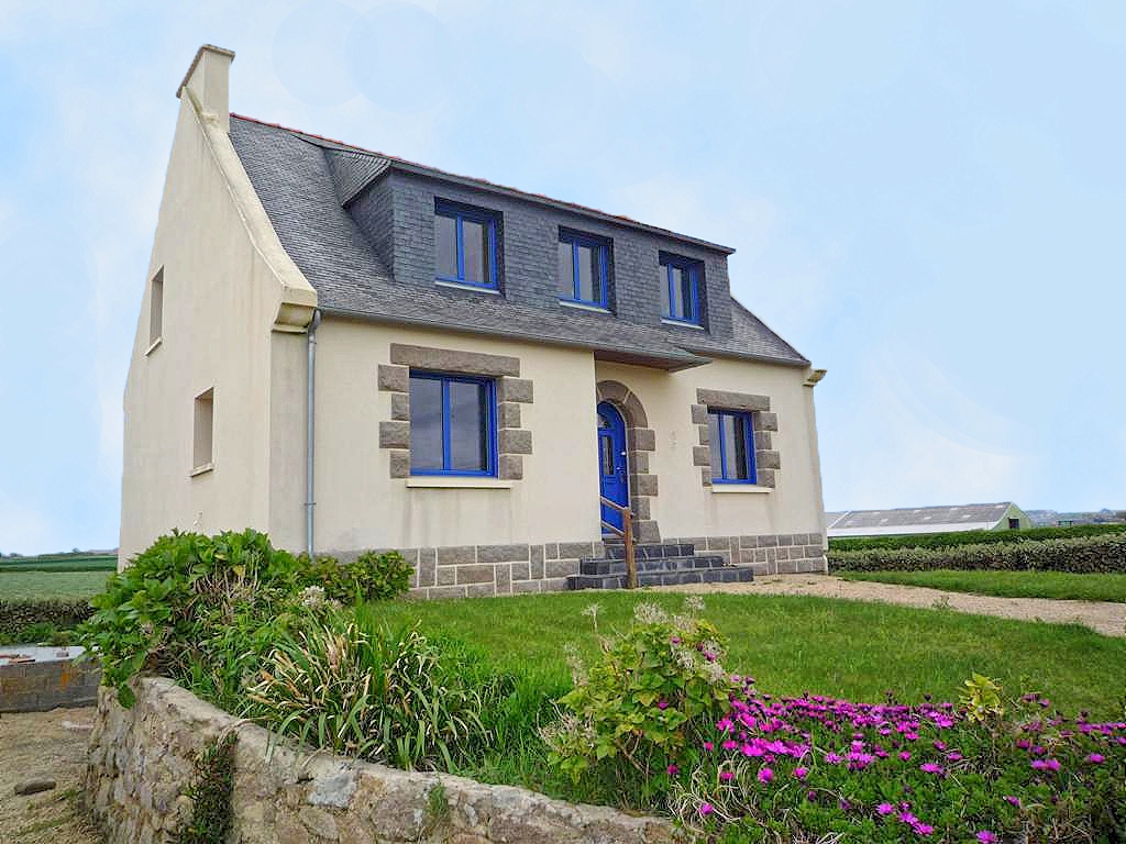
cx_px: 563
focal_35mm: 25
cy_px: 422
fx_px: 813
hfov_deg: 69.4
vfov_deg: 54.9
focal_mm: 4.4
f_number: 3.2
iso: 100
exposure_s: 1/640
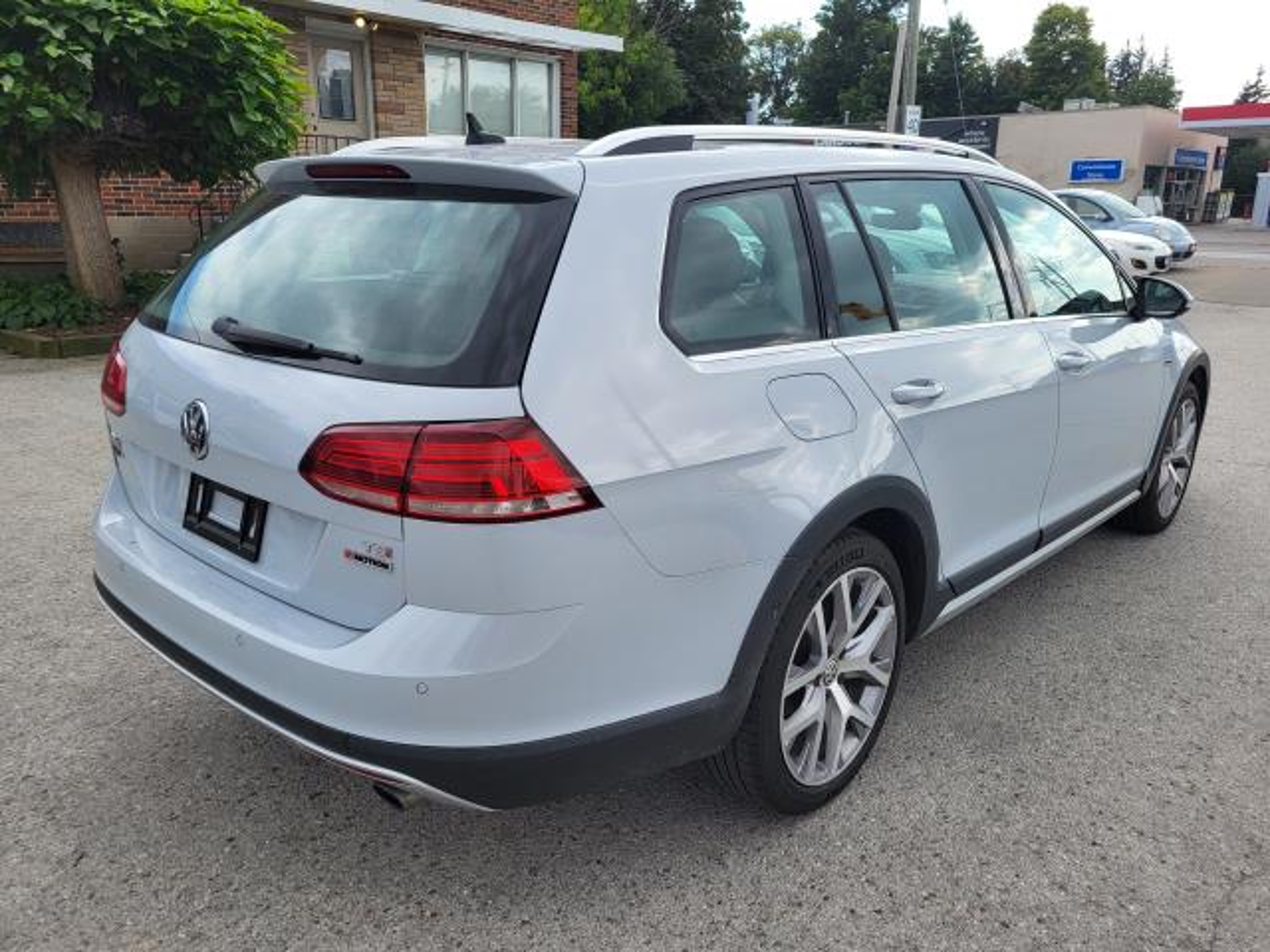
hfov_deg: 67.3
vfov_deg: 53.1
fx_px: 954
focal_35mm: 26
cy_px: 476
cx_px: 635
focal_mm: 5.4
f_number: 1.8
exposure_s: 1/878
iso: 40
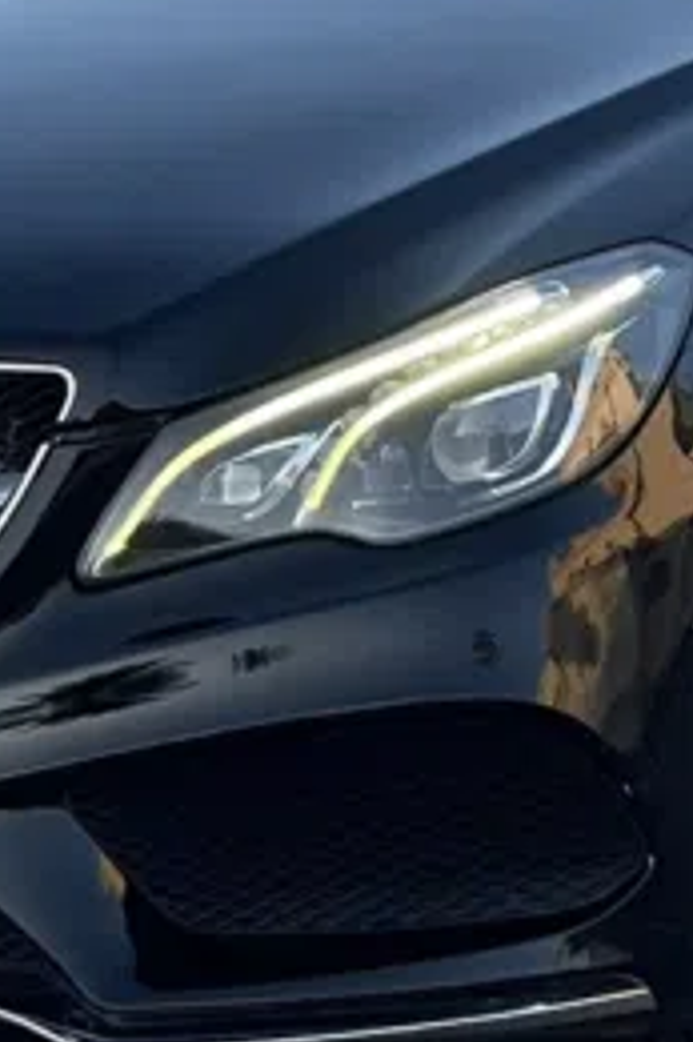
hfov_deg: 8.2
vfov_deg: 12.5
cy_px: 325
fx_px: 4741
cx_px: 953
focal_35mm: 164
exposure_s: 1/225
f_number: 2.2
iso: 20
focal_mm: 7.5
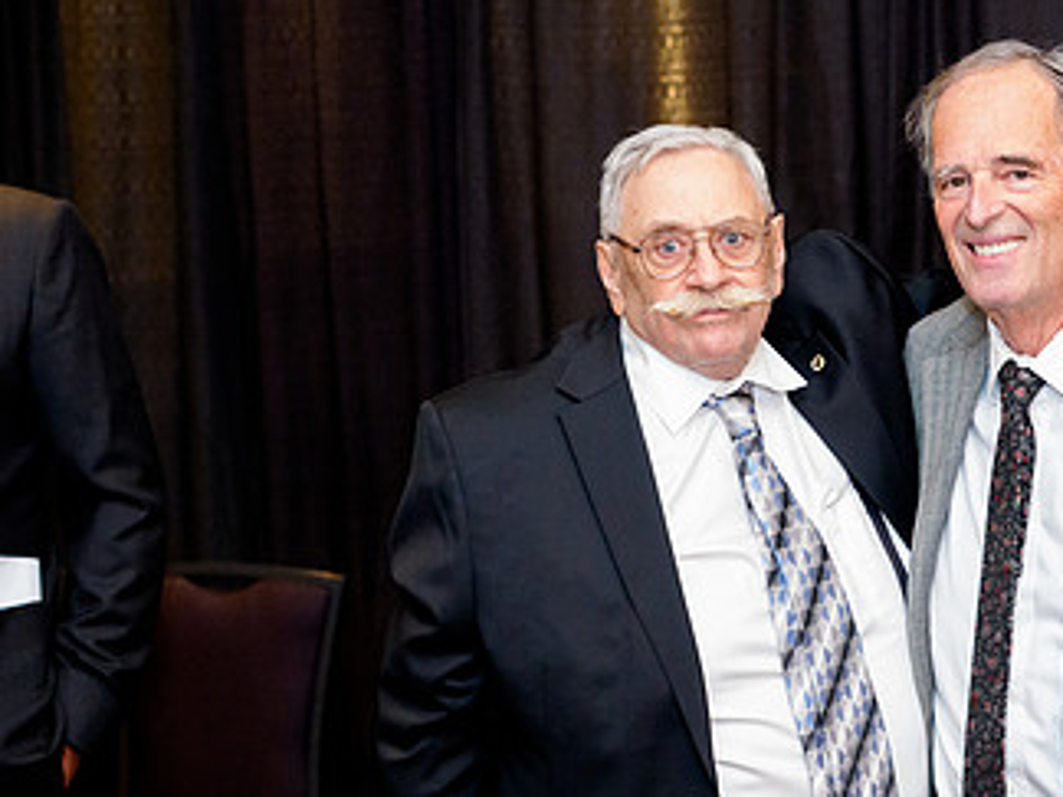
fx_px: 2641
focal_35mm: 86
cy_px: 497
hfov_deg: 22.5
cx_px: 820
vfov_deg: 17.1
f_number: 2.8
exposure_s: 1/160
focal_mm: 50
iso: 12800
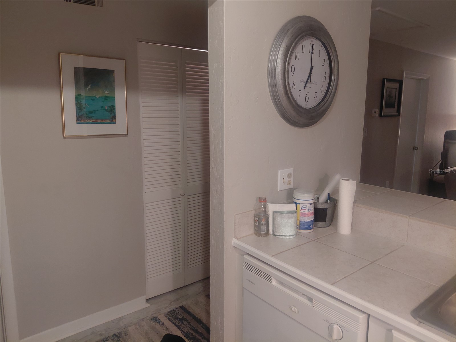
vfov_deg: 54.9
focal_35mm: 25
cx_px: 228
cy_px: 171
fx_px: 329
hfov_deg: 69.4
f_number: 1.8
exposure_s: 1/40
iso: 400
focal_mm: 4.69
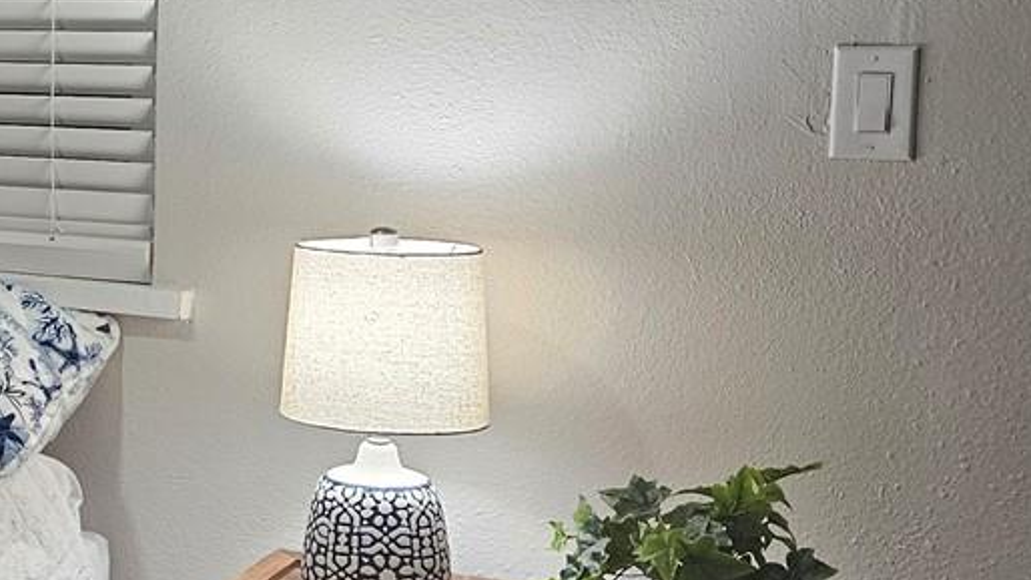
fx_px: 2132
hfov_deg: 23.6
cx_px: -357
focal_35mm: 78
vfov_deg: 15.5
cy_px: 195
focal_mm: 5.4
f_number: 1.8
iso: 250
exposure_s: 1/120
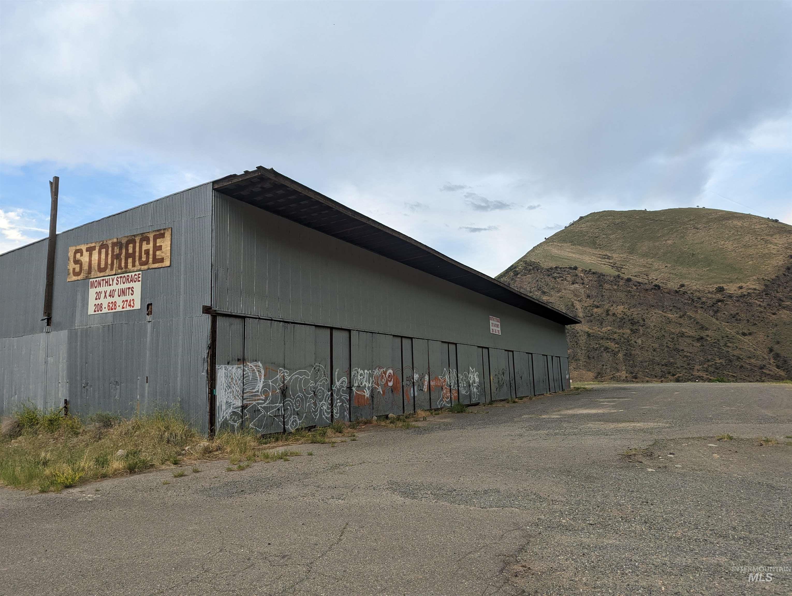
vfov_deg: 56.9
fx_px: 550
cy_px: 298
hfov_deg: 71.5
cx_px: 396
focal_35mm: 24
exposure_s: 1/618
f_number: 1.85
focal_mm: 6.81
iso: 45
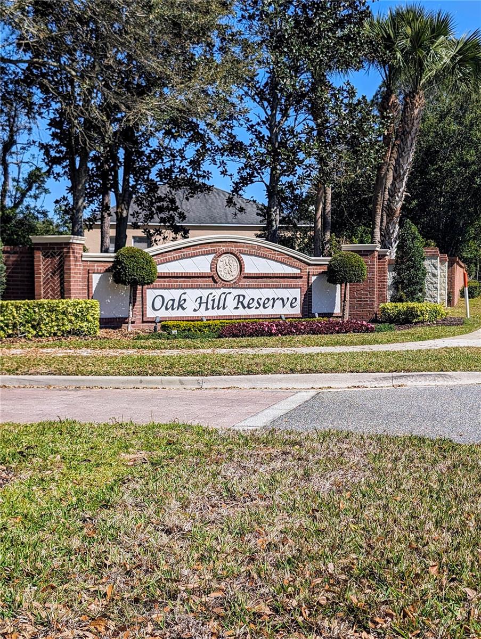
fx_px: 906
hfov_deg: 29.7
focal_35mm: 49
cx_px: 240
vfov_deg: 38.9
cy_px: 320
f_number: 1.68
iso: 20
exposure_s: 1/1984
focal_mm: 6.9
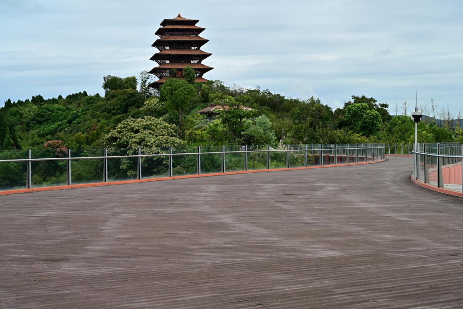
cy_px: 154
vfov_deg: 22.3
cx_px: 232
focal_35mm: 61
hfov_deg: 32.9
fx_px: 784
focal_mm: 61
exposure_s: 1/160
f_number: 8
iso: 160
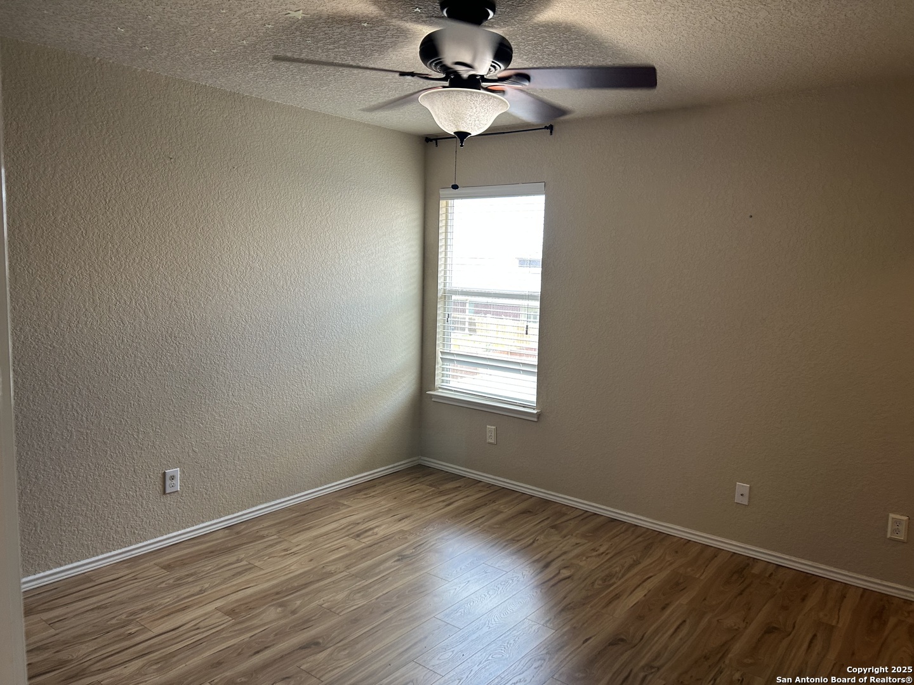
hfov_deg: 67.3
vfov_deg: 53.1
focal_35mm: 26
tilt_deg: -5.4
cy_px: 342
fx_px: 687
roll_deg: -1.2
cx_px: 457
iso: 125
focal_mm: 5.7
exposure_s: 1/120
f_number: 1.5
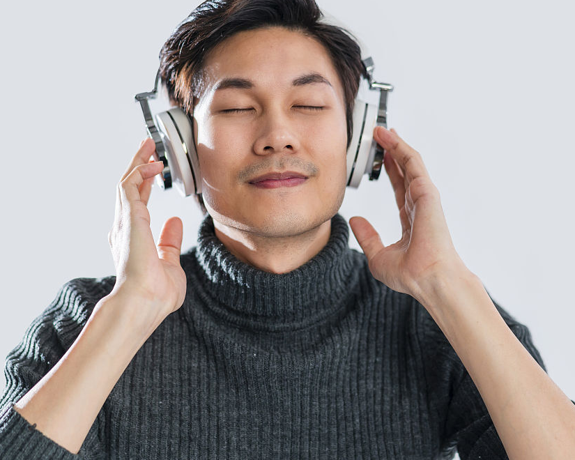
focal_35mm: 116
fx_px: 1974
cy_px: 243
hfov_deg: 16.6
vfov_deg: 13.3
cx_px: 286
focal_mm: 85
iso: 500
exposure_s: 1/160
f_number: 2.2
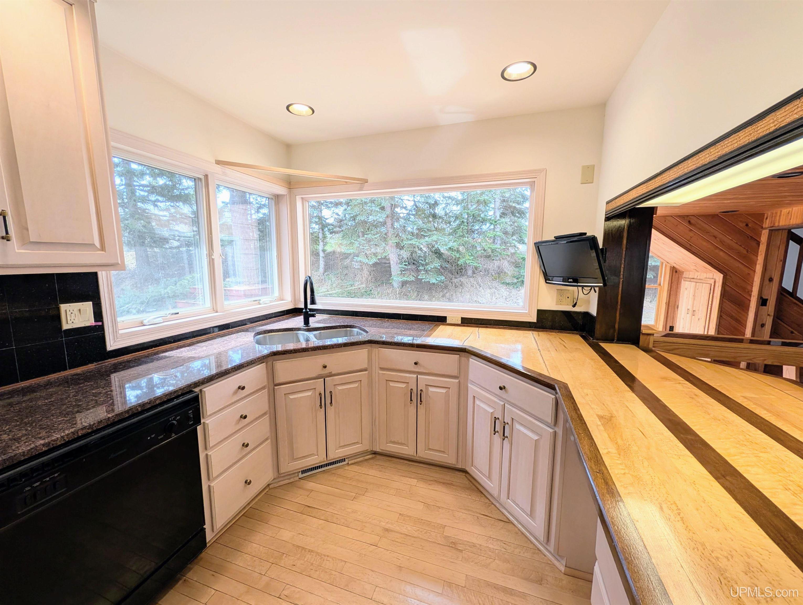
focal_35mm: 12
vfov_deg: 94.6
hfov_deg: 110.5
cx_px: 402
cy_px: 302
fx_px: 279
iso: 47
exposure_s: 1/222
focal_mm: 2.02
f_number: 1.7
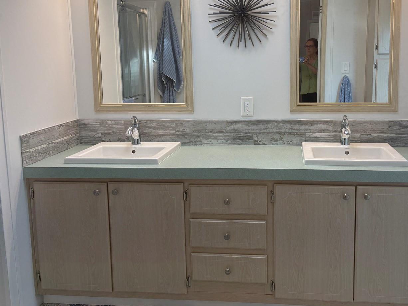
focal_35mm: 34
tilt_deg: -6.8
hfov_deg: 53.4
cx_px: 256
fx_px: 401
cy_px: 110
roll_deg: -0.1
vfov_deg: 41.4
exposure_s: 1/124
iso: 40
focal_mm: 5.96
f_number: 1.6
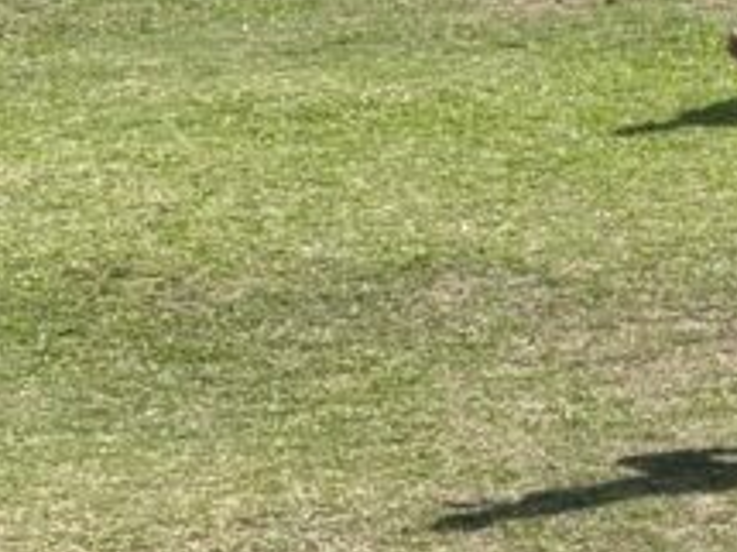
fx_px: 5277
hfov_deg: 7.7
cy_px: 370
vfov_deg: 6.0
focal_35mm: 248
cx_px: 1364
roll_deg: +1.2
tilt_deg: -10.3
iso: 40
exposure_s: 1/1949
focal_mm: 5.96
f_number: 1.6
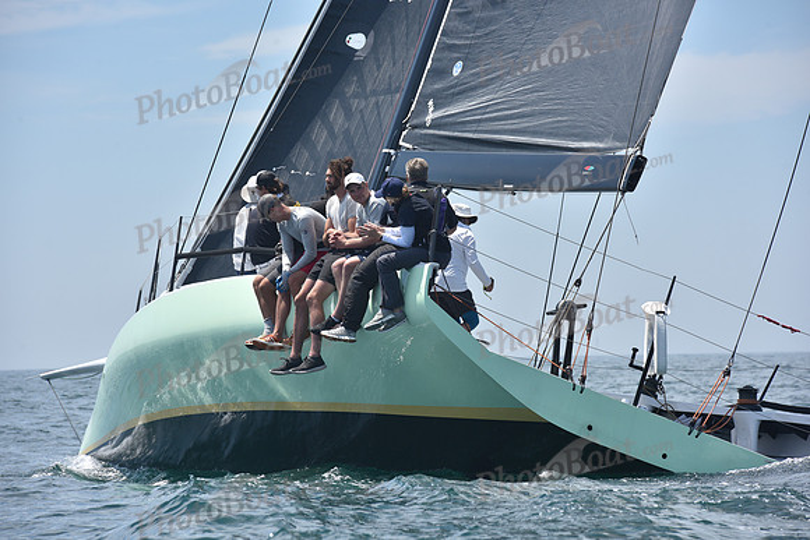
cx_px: 405
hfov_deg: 10.3
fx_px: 4501
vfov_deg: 6.9
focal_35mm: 200
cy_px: 270
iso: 250
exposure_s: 1/800
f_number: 9
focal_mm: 200
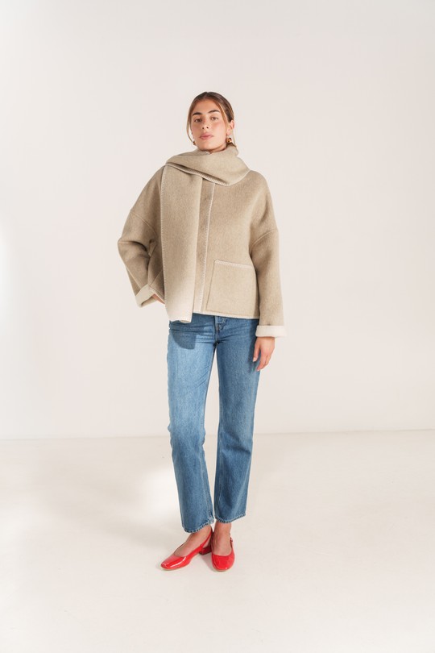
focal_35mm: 38
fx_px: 689
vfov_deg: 50.7
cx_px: 218
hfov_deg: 35.1
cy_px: 326
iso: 800
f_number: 4
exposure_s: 1/400
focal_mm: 38
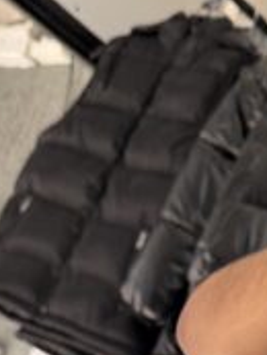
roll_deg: -20.1
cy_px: 614
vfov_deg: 15.5
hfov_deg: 13.0
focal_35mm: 111
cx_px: 320
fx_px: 1140
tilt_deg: +1.5
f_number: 1.78
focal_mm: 6.76
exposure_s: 1/228
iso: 160
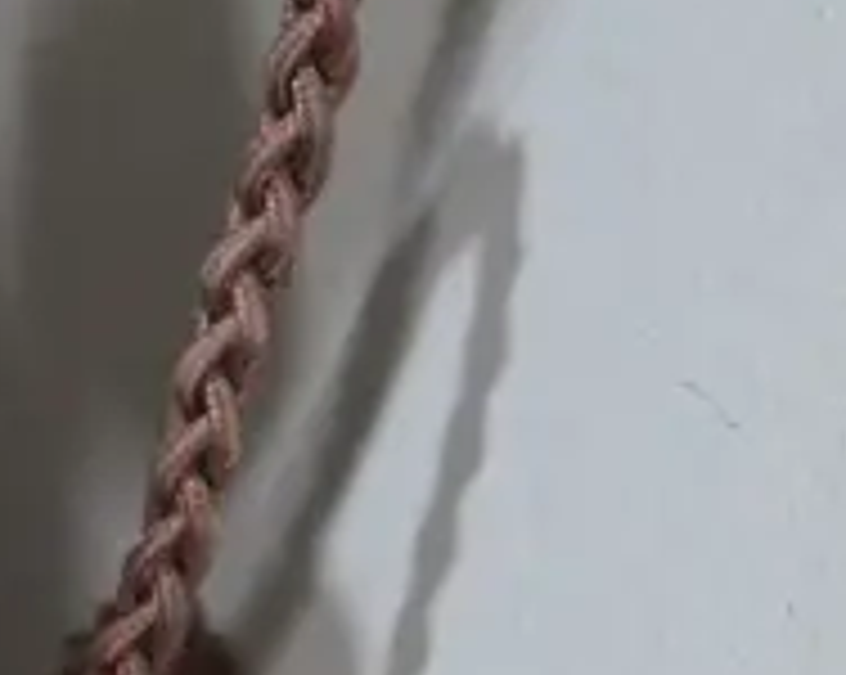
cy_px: 666
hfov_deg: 8.2
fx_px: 5328
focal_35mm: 213
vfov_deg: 7.2
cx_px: -1323
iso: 2000
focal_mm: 20
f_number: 4.4
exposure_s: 1/60
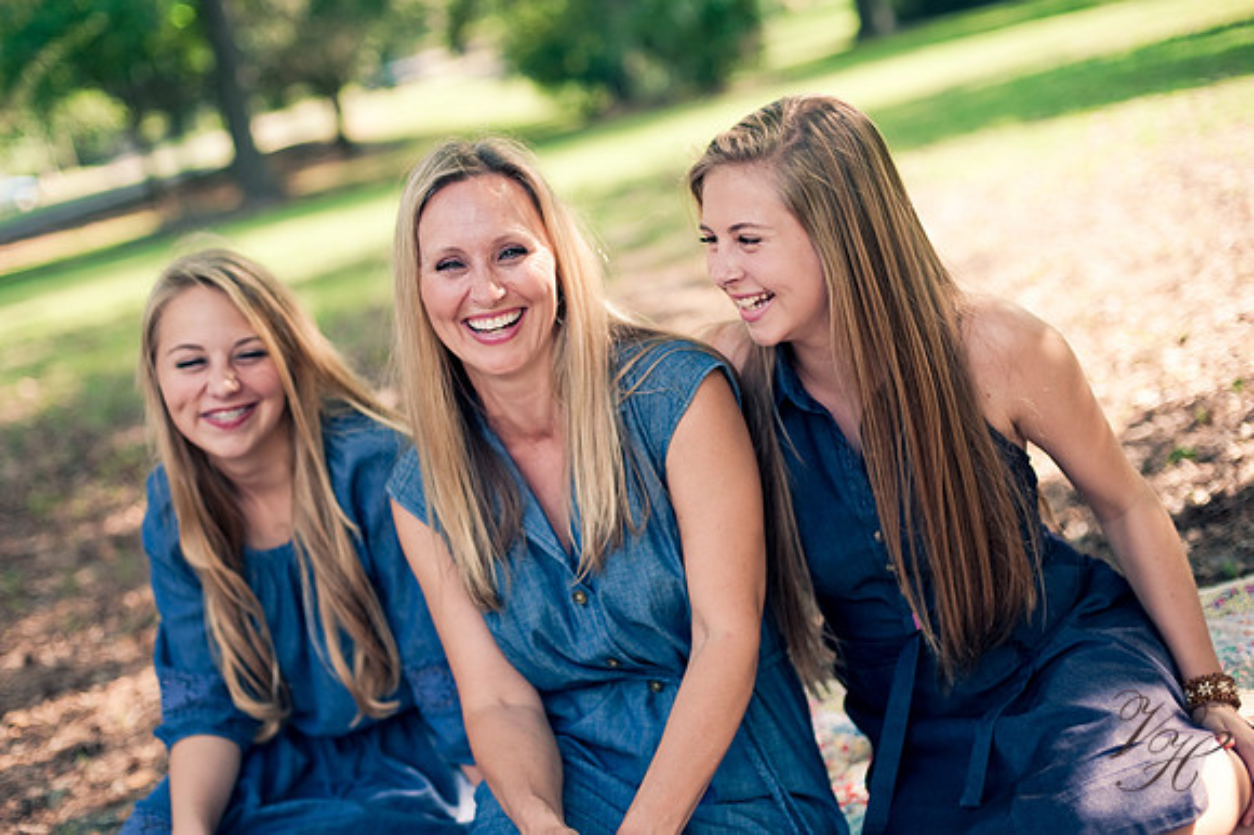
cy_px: 418
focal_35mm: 50
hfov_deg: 39.6
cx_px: 627
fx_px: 1741
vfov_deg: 27.0
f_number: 2.2
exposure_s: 1/500
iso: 200
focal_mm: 50
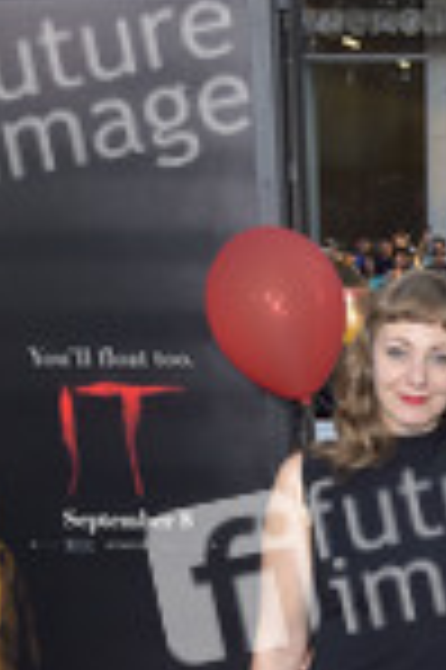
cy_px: 782
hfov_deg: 14.1
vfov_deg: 20.4
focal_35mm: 94
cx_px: 511
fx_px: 1751
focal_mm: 35
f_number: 6.3
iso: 640
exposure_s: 1/250
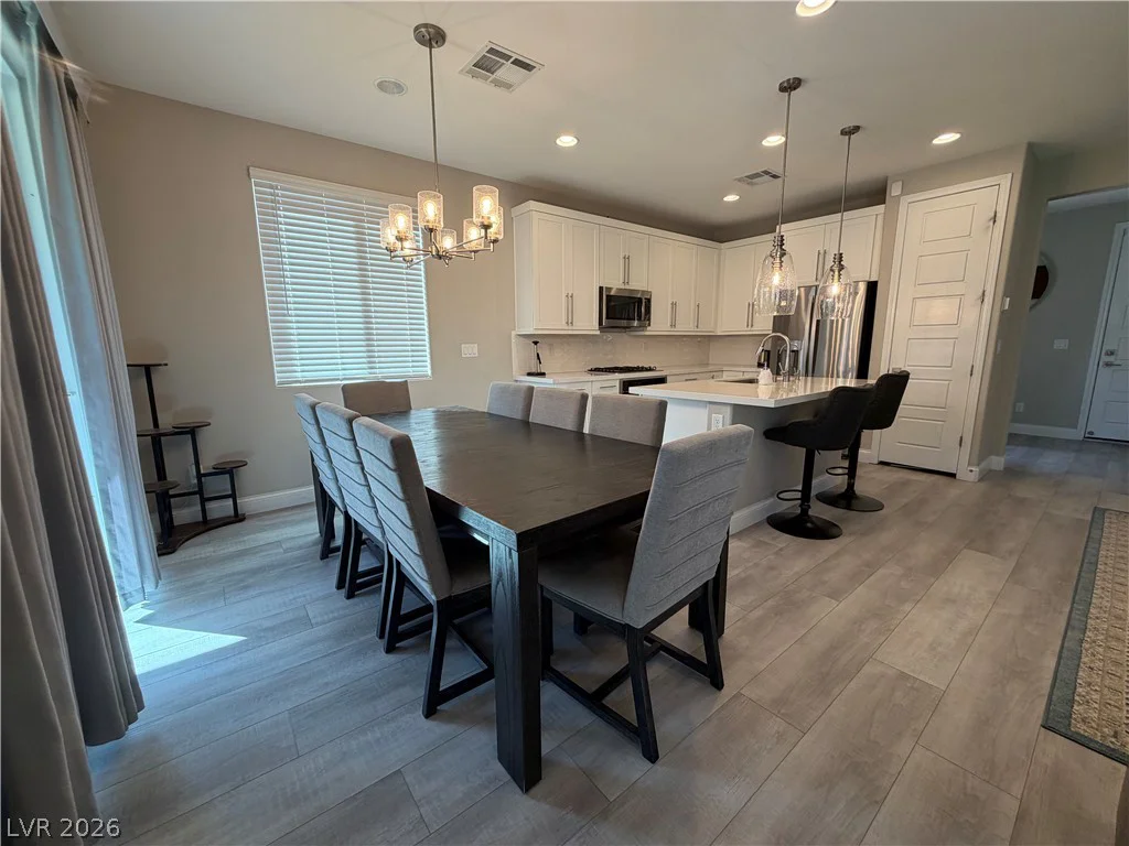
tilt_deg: -9.9
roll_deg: +1.0
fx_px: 457
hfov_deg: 102.1
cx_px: 564
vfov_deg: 85.7
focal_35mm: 14
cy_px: 423
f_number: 2.2
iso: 100
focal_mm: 2.22
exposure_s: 1/120
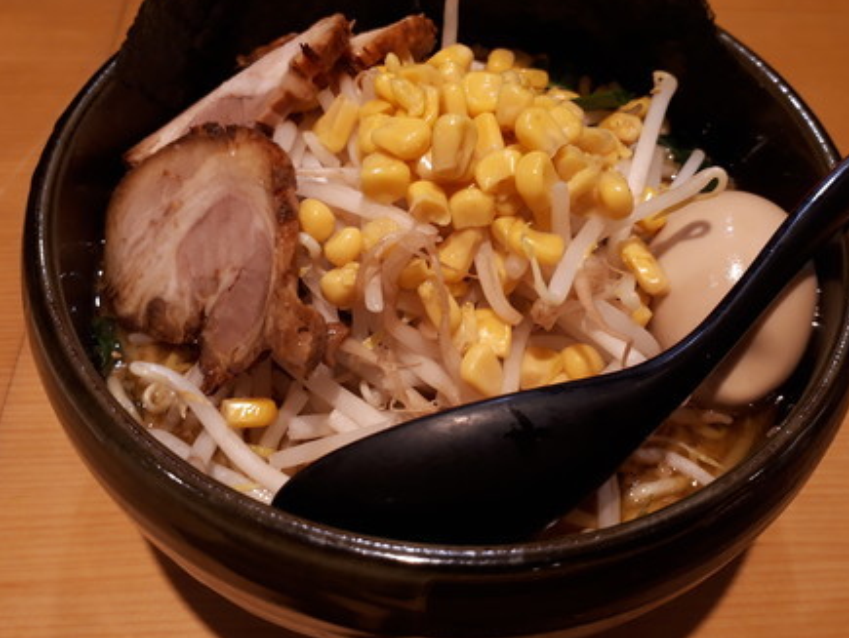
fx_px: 761
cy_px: 276
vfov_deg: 45.4
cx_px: 441
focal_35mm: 31
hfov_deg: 58.3
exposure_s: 1/33
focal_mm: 3.6
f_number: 1.9
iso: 80
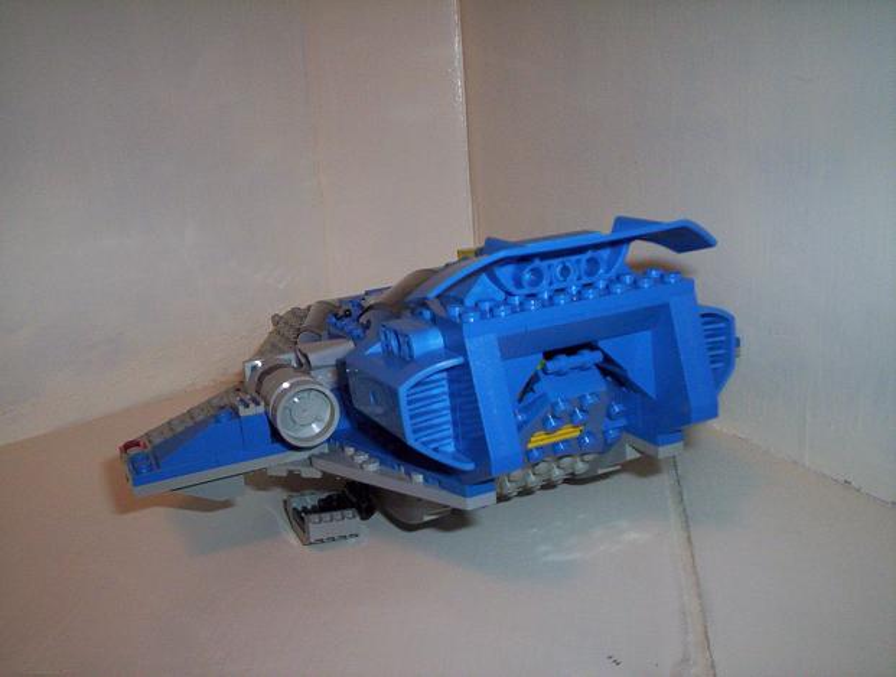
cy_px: 338
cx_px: 448
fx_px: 986
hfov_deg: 48.9
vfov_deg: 37.9
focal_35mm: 38
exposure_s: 1/60
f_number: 4.5
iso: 140
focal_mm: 4.99
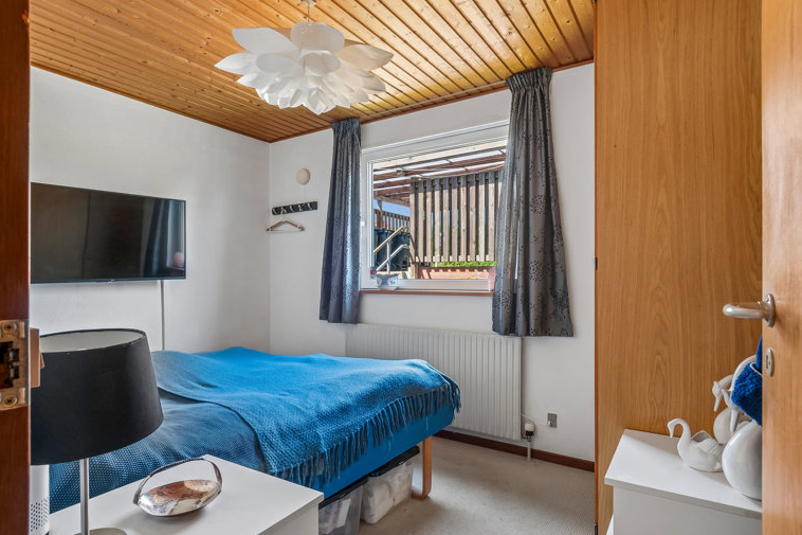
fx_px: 423
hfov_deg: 86.9
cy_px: 274
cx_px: 394
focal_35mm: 19
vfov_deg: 64.5
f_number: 10
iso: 200
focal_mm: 12
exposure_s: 1/5
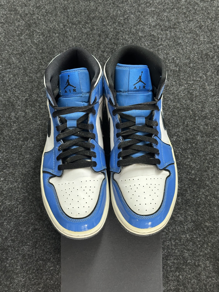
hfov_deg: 30.3
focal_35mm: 48
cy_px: 146
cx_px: 110
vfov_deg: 39.7
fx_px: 405
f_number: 1.78
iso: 320
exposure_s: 1/33
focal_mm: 6.86
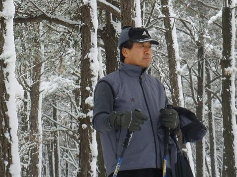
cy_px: 28
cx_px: 93
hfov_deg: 7.9
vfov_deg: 5.9
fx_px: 1711
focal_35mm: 250
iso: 50
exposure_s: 1/125
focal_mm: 19.8
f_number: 4.5
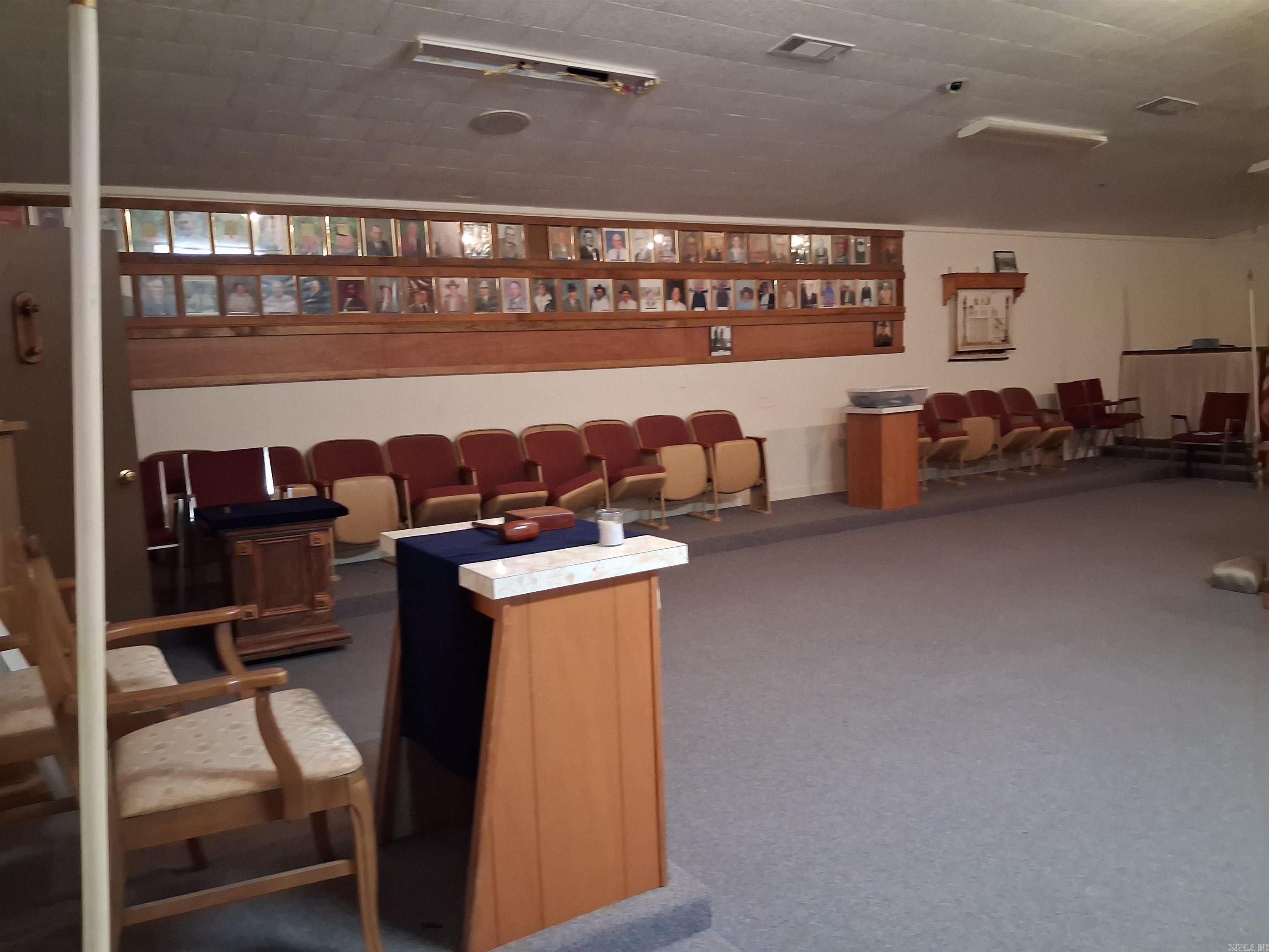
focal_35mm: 27
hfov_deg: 65.3
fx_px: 990
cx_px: 634
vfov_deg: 51.4
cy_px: 476
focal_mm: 4
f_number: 1.8
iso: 1250
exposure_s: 1/25
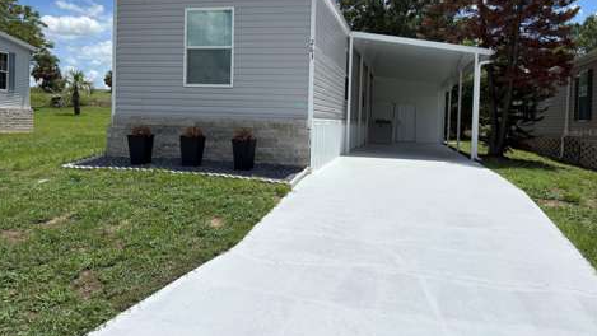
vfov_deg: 40.0
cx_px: 294
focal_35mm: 29
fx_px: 459
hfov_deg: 66.1
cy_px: 132
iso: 50
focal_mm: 5.96
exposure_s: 1/6993
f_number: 1.6
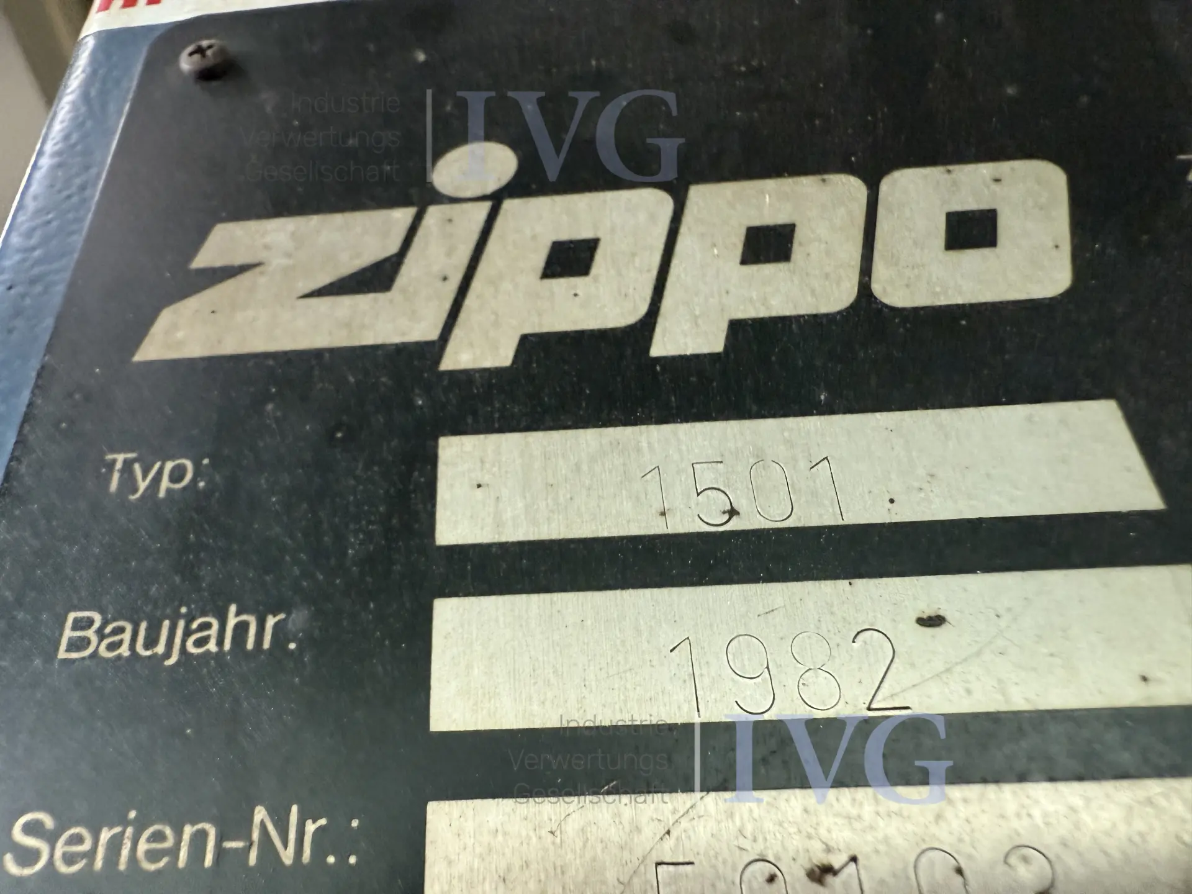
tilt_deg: +32.5
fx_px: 826
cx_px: 596
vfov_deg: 56.8
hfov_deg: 71.6
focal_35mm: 24
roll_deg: +1.5
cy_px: 447
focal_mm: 2.22
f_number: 2.2
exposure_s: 1/64
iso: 400
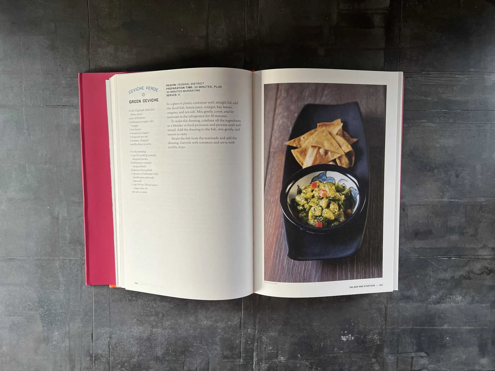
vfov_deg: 53.1
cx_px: 248
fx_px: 372
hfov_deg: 67.3
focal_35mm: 26
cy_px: 186
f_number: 1.5
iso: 200
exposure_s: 1/60
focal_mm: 5.7
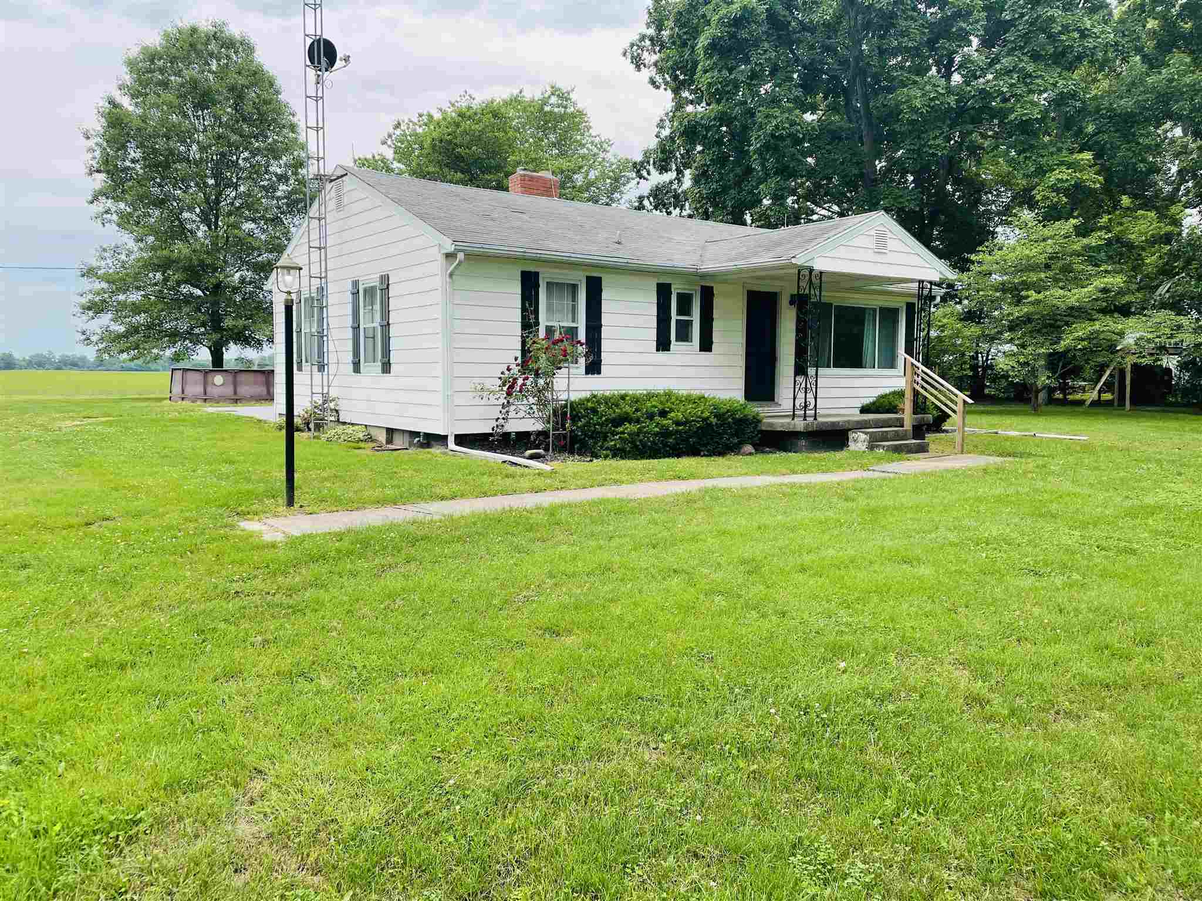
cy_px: 450
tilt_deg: -3.8
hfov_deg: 67.3
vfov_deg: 53.1
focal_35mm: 26
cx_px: 601
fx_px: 903
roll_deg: -0.4
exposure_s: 1/1147
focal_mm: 4.2
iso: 32
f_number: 1.6
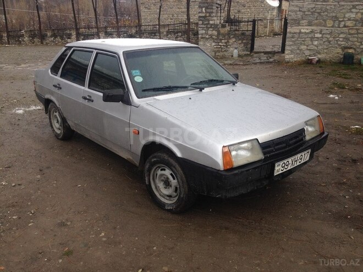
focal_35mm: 35
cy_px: 136
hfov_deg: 52.6
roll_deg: -1.1
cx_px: 182
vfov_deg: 40.7
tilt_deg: -21.2
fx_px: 367
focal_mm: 4.28
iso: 50
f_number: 2.4
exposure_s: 1/627
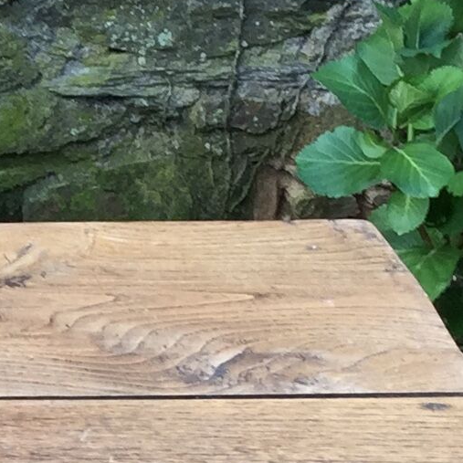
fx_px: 2497
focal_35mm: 165
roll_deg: -2.1
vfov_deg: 10.3
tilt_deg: -35.3
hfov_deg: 9.5
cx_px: -602
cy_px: 628
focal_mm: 4.15
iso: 32
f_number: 2.2
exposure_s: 1/100
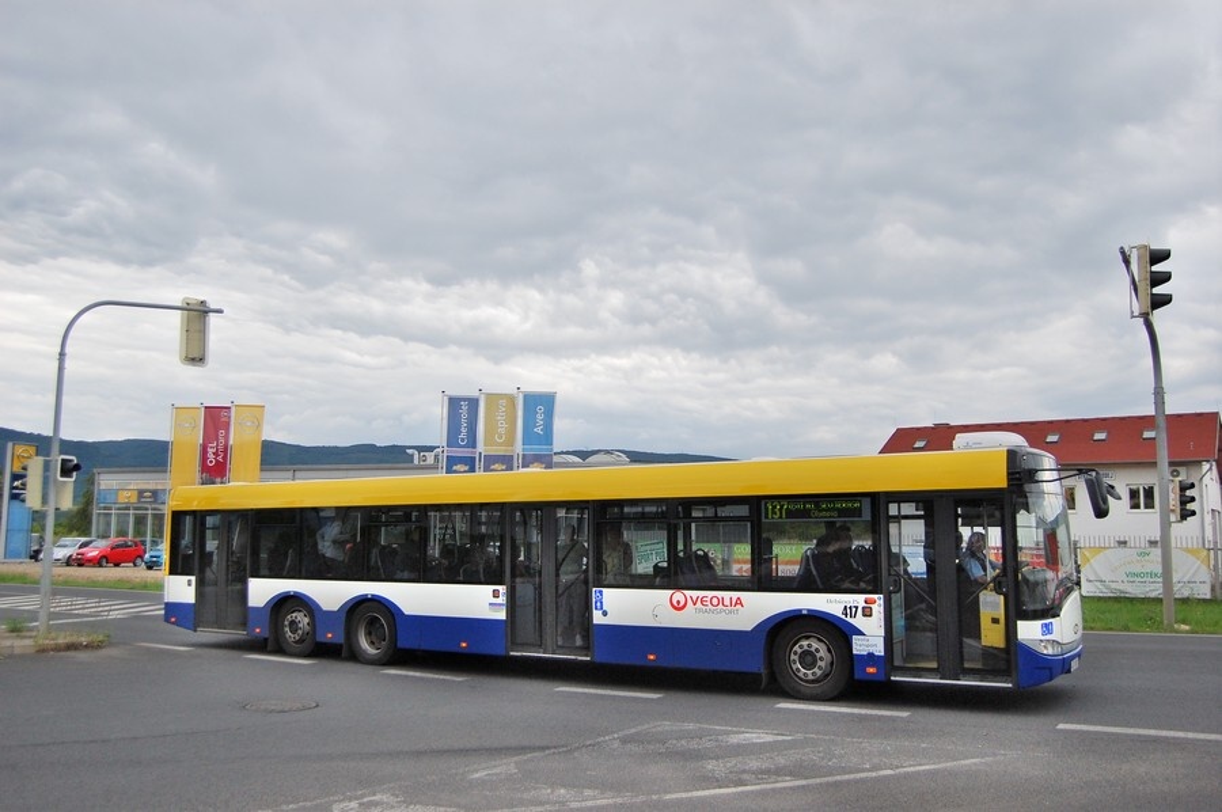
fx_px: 1017
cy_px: 406
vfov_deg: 43.5
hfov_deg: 62.0
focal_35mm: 30
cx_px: 611
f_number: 3.8
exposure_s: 1/1000
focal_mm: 20
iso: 400
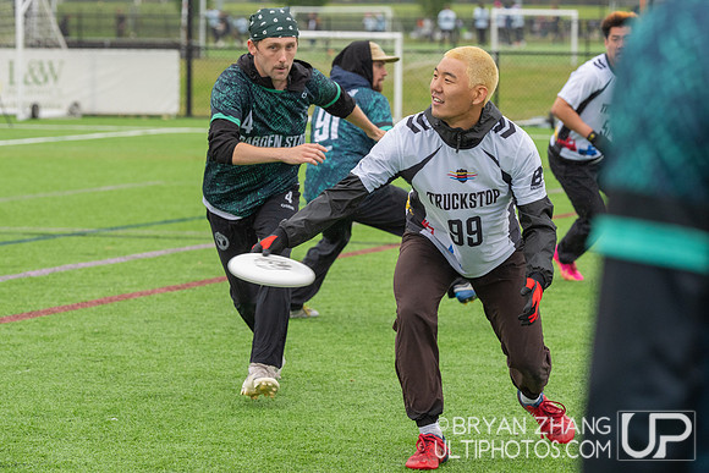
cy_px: 181
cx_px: 458
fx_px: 3579
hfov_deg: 11.3
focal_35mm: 182
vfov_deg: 7.6
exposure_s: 1/1000
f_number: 5.6
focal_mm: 140
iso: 1600
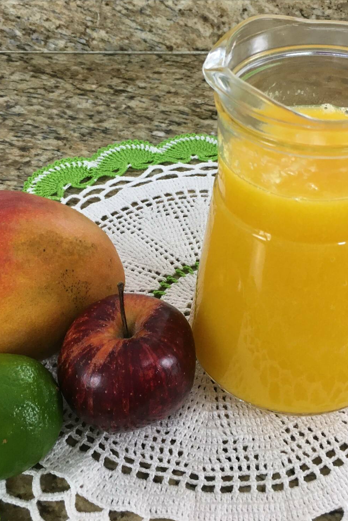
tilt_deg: -43.5
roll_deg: +4.0
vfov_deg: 47.4
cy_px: 259
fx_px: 594
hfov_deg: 32.6
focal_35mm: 41
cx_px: 195
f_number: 2.2
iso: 40
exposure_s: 1/30
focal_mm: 4.15
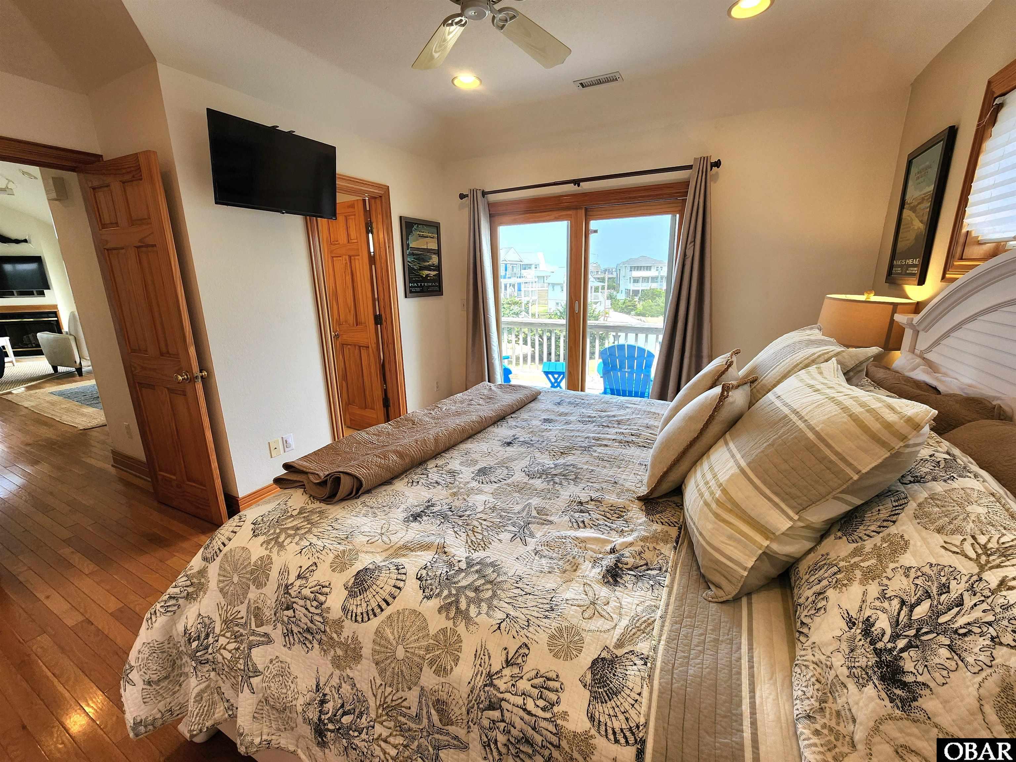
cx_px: 508
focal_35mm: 13
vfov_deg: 89.9
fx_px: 382
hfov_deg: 106.2
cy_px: 381
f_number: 2.2
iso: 50
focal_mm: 2.2
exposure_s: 1/120
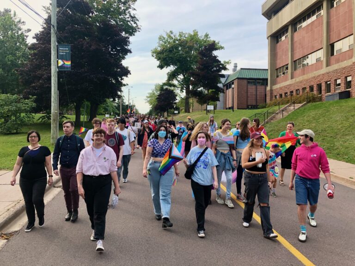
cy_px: 133
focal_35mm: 28
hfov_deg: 63.4
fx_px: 287
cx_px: 178
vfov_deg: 49.7
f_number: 1.8
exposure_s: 1/505
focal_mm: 4
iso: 20
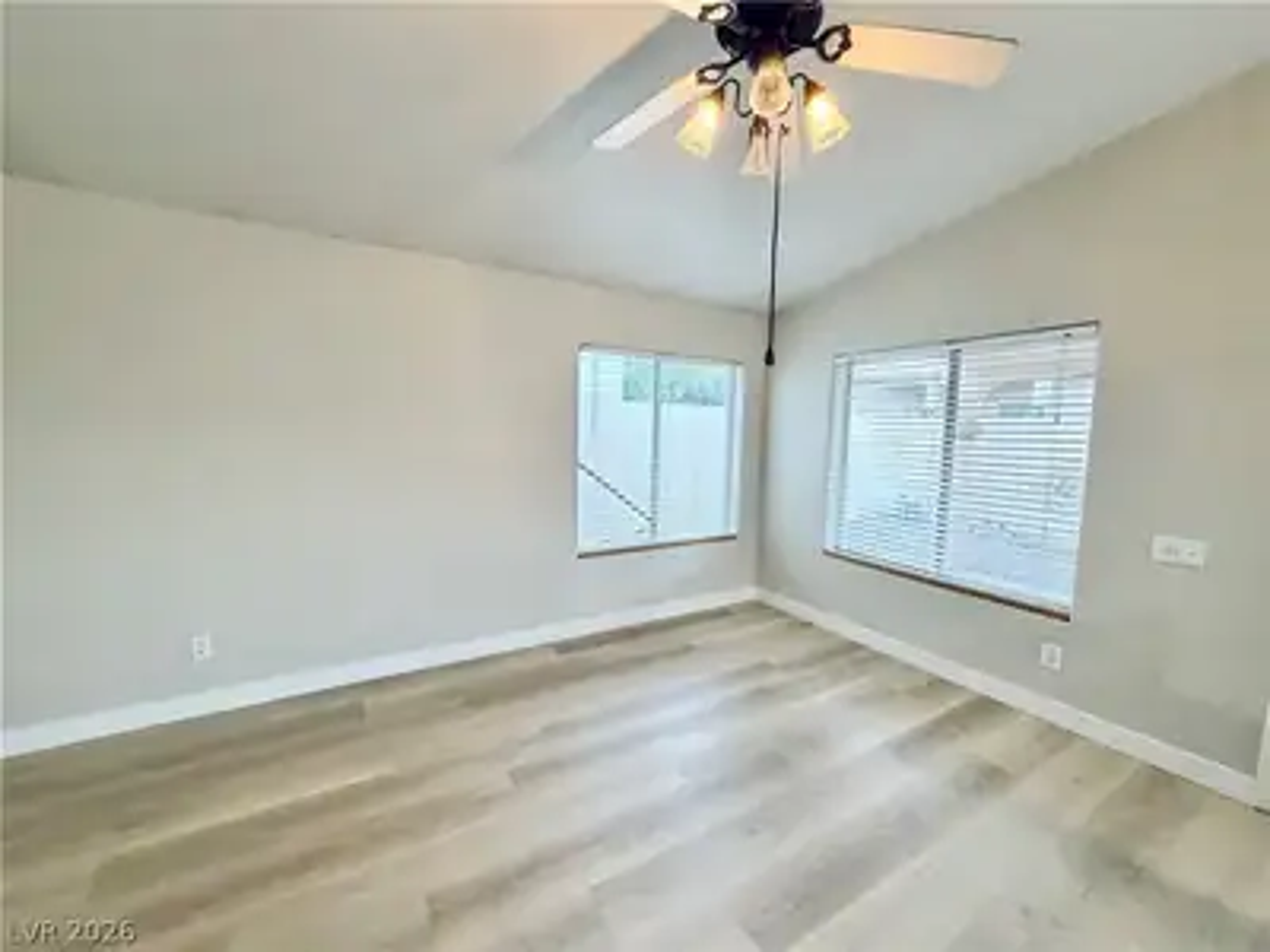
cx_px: 635
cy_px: 476
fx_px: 514
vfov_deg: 85.7
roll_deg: -1.4
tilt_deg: -5.2
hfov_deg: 102.1
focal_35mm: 14
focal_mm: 2.22
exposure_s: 1/60
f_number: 2.2
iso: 250
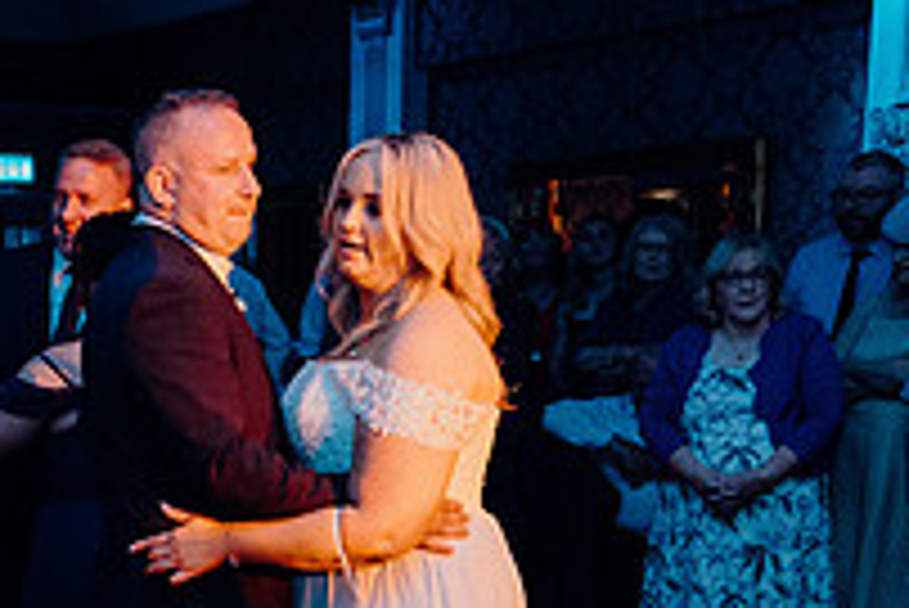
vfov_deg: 19.0
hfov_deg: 27.2
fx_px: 1743
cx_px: -40
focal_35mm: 69
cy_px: 655
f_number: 3.5
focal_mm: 24
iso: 2500
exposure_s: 1/160
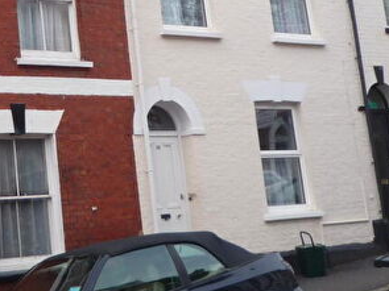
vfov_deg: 19.1
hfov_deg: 24.2
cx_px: -28
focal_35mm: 76
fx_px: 854
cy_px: 48
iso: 100
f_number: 2.8
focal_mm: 4.4
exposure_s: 1/320
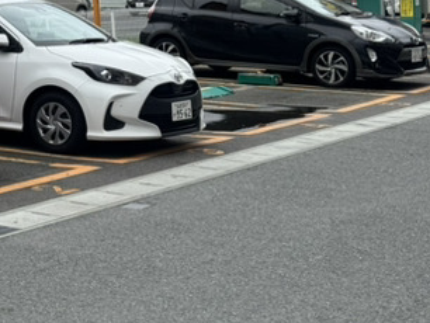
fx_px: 1169
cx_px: -180
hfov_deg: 18.8
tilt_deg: +1.0
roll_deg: +1.5
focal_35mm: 94
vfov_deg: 15.3
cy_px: -45
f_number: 1.78
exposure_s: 1/3802
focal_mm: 6.76
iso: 80
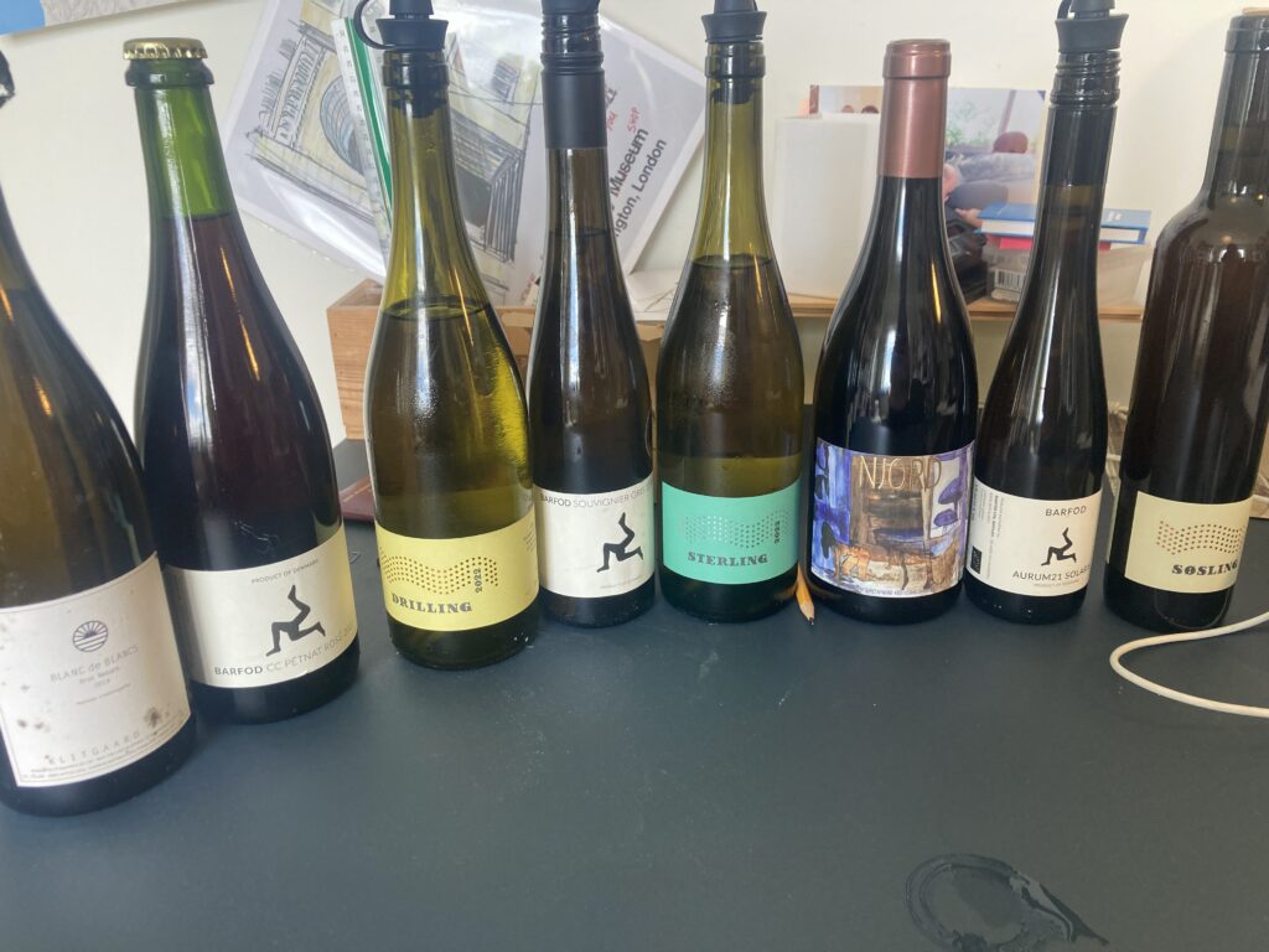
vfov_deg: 49.7
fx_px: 1026
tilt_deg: -22.6
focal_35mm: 28
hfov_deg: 63.4
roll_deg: +1.3
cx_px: 634
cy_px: 476
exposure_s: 1/50
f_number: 1.8
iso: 50
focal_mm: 3.99
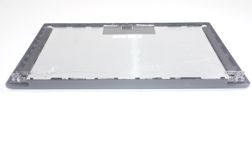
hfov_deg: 51.3
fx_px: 262
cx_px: 126
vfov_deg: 35.4
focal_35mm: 38
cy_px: 84
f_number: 6.3
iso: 640
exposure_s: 1/160
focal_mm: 25
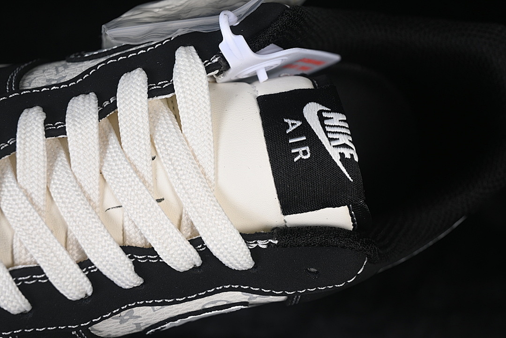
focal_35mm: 75
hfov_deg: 27.0
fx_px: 1054
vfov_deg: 18.2
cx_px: 253
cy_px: 169
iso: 160
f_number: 7.1
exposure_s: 1/60
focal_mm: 50
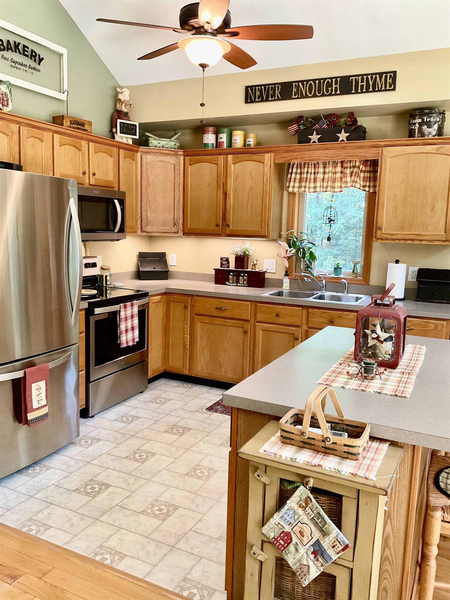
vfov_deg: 61.7
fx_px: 503
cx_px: 225
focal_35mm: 29
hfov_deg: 48.2
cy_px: 300
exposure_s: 1/60
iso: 125
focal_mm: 3
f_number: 1.8
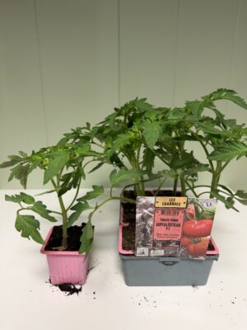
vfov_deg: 71.6
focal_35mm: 24
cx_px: 124
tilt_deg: -17.1
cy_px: 165
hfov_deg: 56.8
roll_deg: +0.0
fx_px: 228
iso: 160
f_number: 1.78
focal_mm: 6.76
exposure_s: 1/100
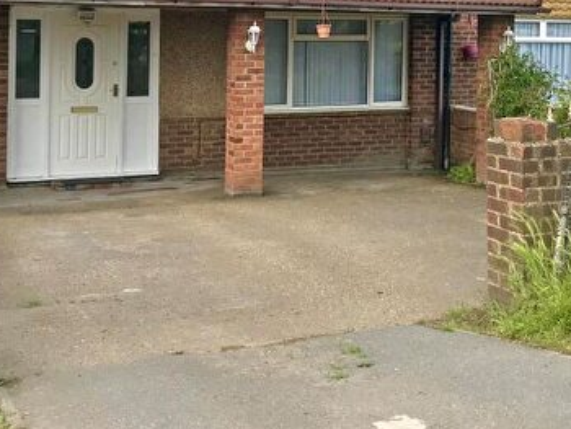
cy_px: 35
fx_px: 924
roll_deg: -0.1
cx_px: 339
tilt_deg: +0.2
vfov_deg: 25.3
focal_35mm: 56
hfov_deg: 34.2
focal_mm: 3.99
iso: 20
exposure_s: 1/1330
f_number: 1.8
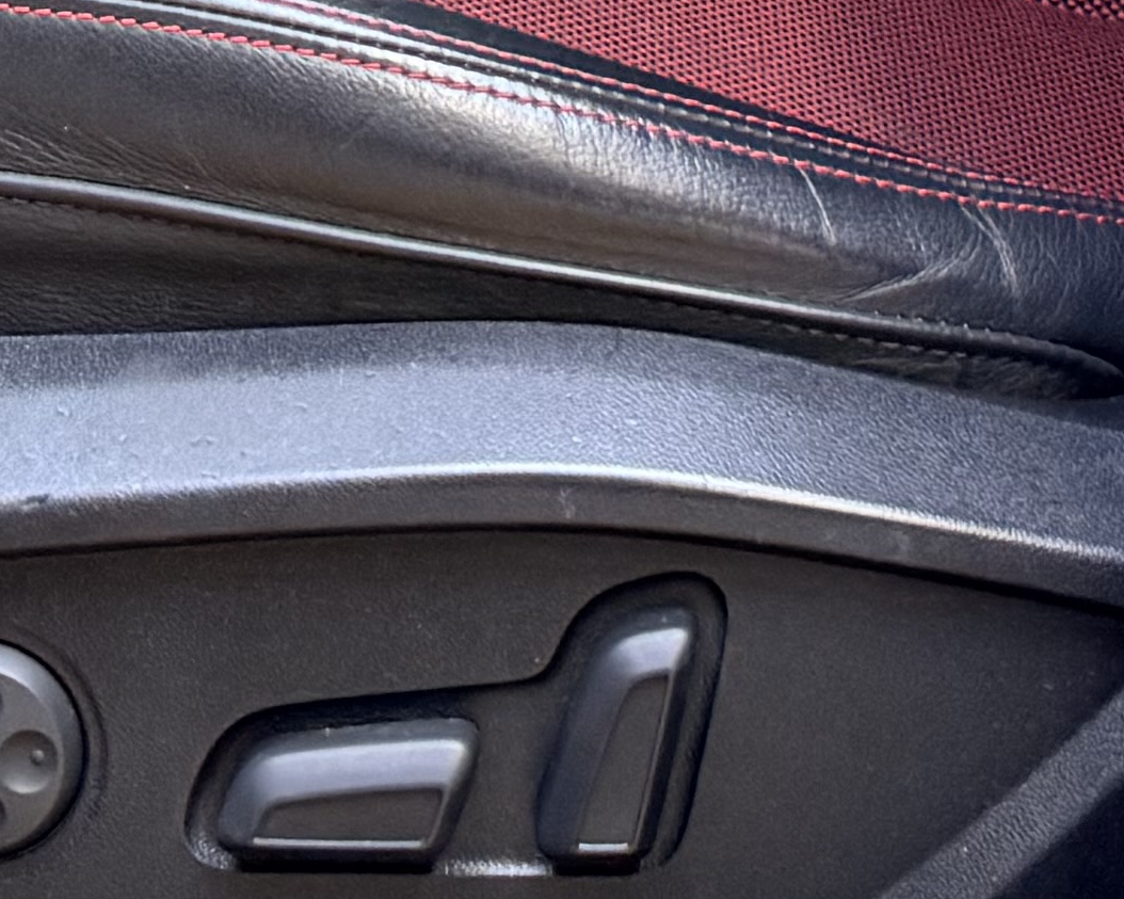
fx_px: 4224
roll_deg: +1.2
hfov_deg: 15.1
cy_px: -1361
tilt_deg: -8.8
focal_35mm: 127
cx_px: 244
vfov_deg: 10.3
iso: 250
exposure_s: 1/50
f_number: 1.78
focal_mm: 6.76
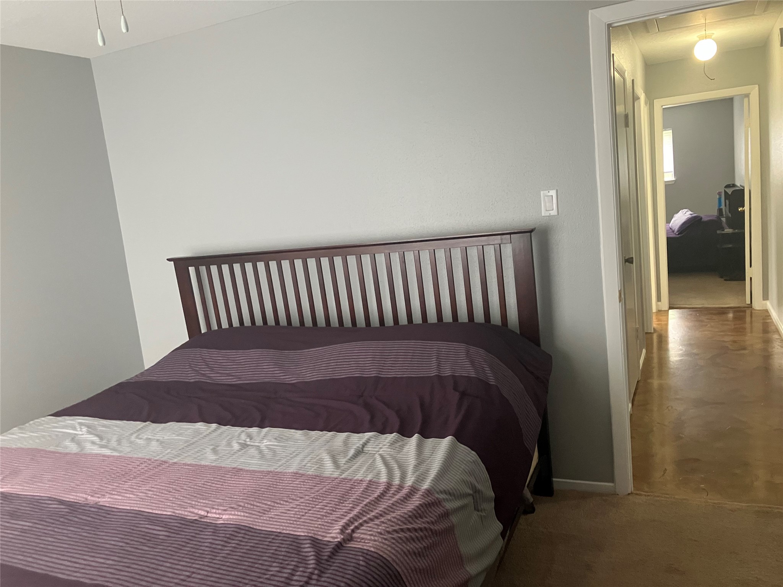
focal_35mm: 28
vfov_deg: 49.7
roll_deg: +5.7
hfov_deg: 63.4
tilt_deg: -7.8
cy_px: 294
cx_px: 392
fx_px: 633
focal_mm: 3.99
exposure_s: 1/60
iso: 320
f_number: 1.8
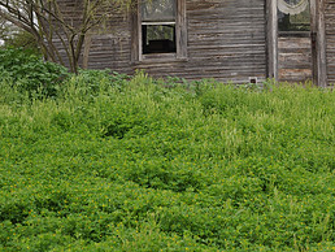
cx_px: 269
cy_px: 21
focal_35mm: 97
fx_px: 940
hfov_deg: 20.0
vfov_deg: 15.1
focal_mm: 30
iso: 200
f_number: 5.6
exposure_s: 1/200
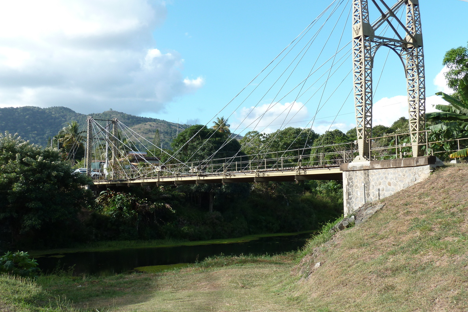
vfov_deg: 34.2
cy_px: 142
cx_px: 236
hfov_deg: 49.6
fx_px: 507
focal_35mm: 39
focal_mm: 6.1
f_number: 4
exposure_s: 1/200
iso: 80
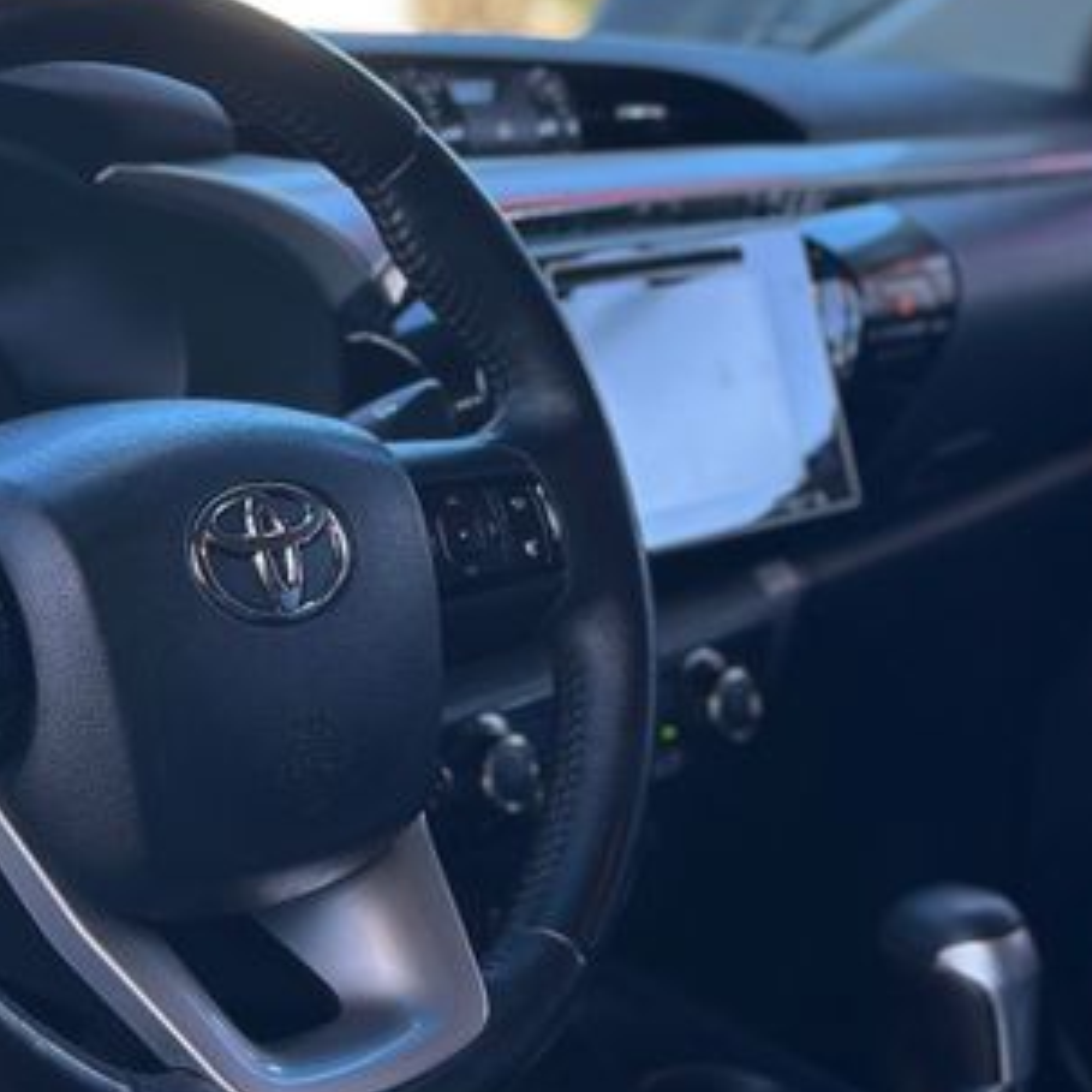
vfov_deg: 26.1
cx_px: 378
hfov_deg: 26.0
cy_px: 537
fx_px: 2356
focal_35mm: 66
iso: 80
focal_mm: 6.86
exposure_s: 1/292
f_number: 1.78
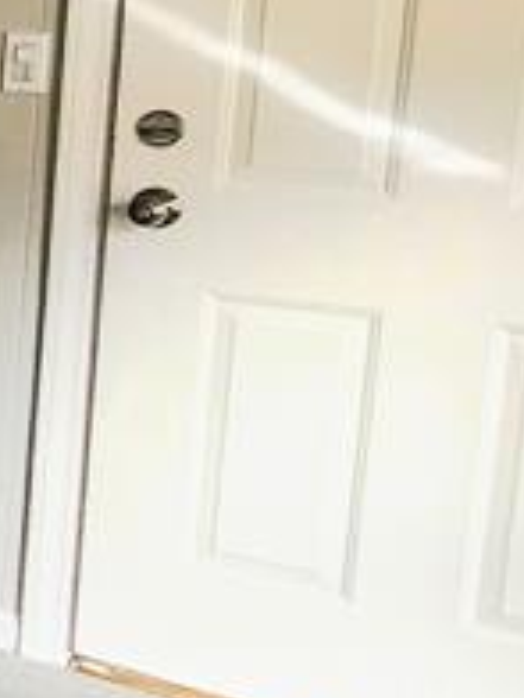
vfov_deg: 28.3
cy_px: 221
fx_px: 1372
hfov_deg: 11.4
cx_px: -1059
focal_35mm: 68
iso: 80
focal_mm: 2.2
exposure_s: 1/60.2
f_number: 2.2
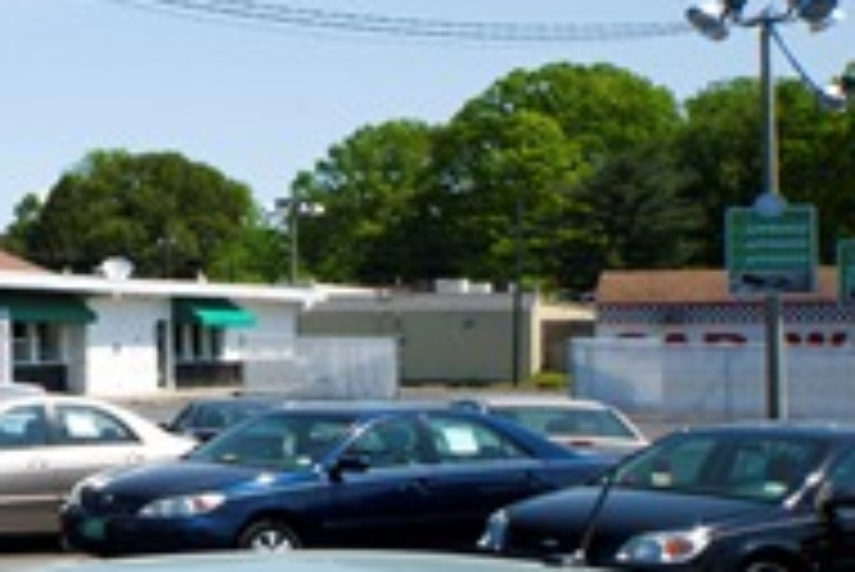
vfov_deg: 18.5
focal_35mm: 74
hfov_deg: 21.4
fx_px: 1759
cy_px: 300
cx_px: -531
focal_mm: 22
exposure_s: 1/50
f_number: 16
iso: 100
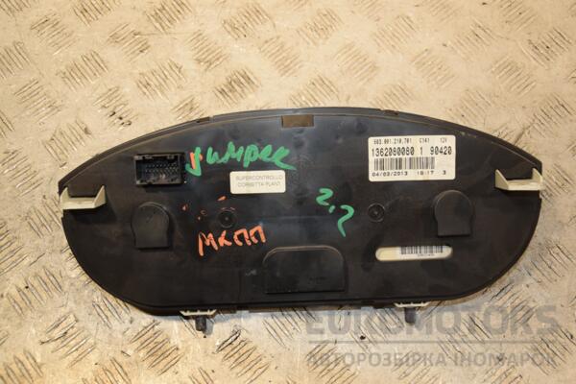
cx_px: 288
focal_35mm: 45
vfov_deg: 29.9
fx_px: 720
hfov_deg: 43.6
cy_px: 192
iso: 800
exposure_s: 1/200
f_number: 5.6
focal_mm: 30
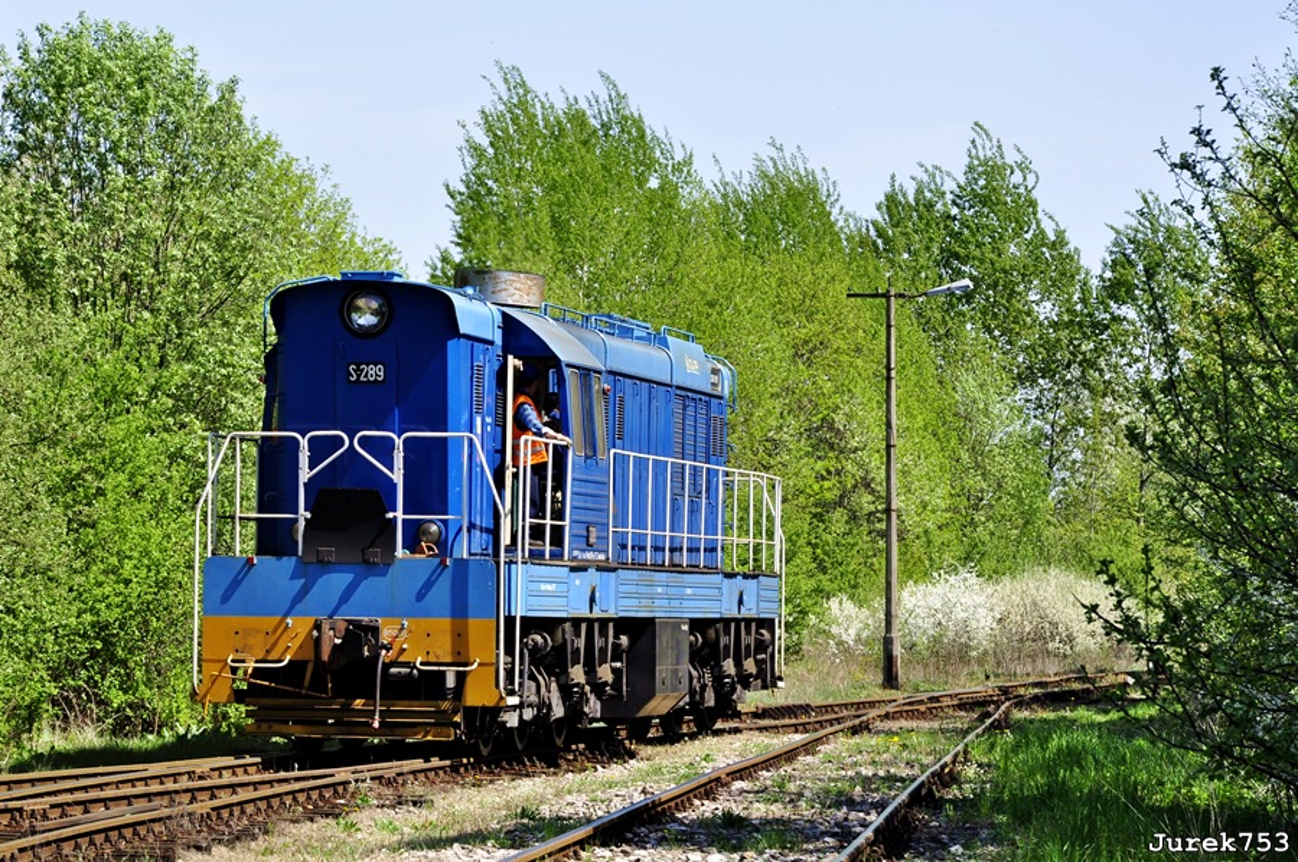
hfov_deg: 17.1
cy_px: 431
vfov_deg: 11.4
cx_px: 649
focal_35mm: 120
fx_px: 4322
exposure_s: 1/320
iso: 200
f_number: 8
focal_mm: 80
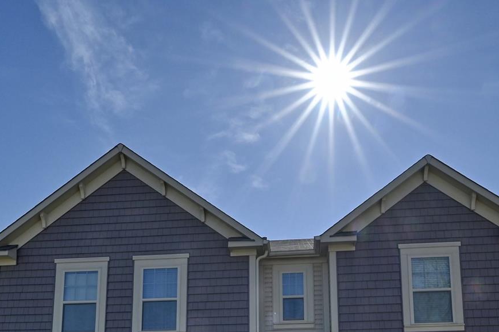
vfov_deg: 34.1
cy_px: 372
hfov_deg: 57.2
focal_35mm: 33
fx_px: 457
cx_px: 264
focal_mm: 14
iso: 800
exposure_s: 1/640
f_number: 13
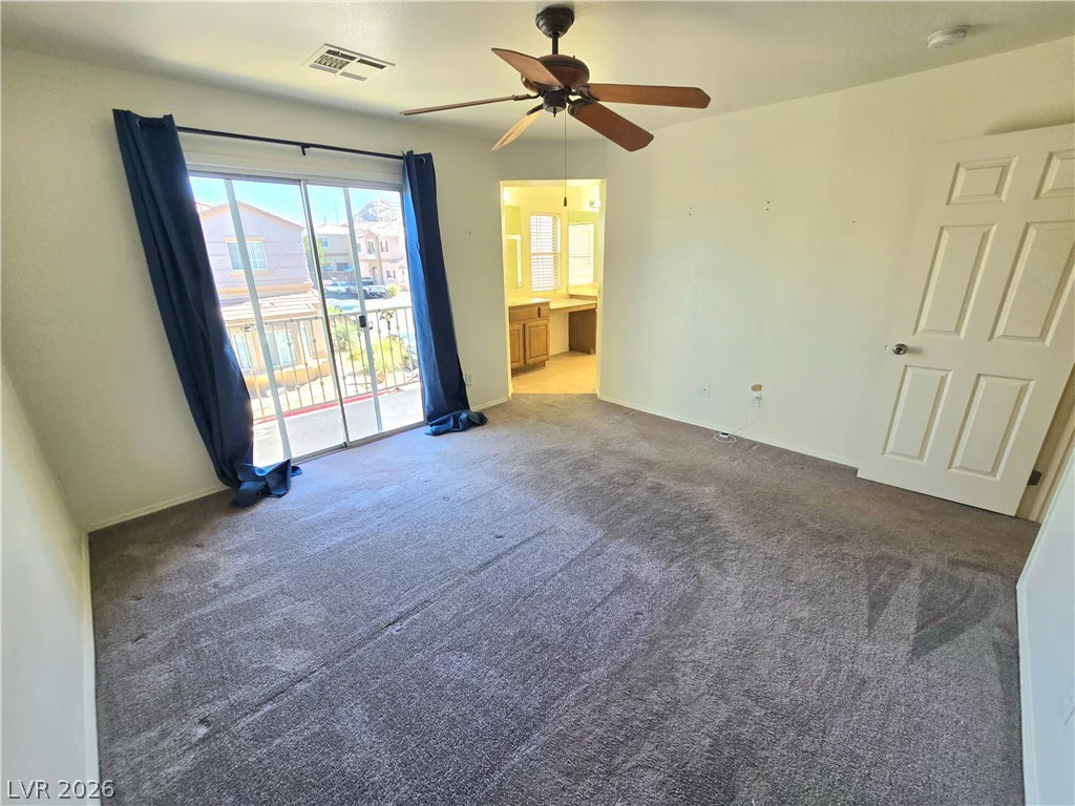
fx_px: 404
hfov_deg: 106.2
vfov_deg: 89.9
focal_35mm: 13
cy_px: 403
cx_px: 538
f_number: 2.2
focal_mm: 2.2
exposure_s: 1/120
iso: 50
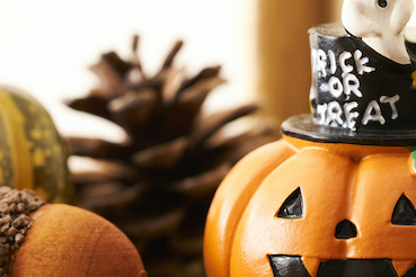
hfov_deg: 7.0
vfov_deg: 4.7
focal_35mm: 293
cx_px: 61
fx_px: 3386
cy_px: 30
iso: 100
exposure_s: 1/160
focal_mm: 90
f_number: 5
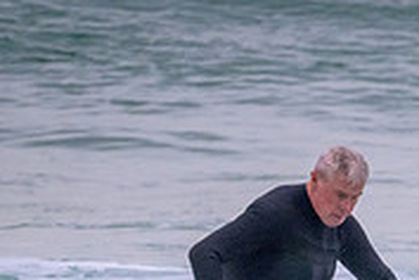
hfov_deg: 1.1
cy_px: 419
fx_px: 22089
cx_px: 473
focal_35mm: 1898
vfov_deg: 0.7
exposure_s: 1/800
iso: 6400
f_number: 11
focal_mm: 580
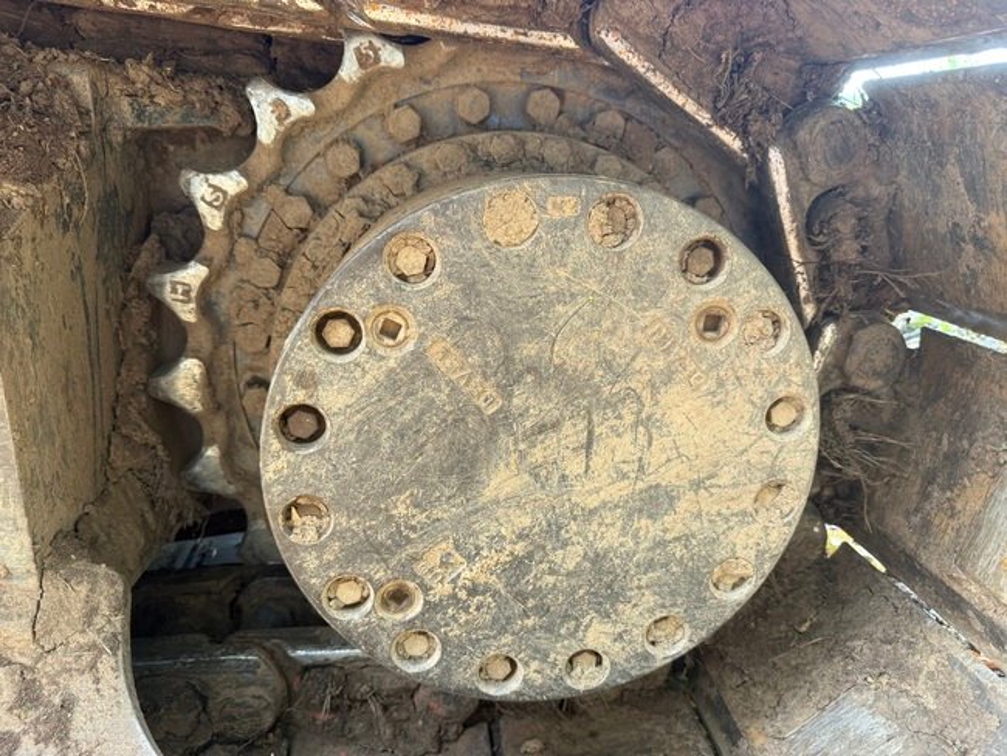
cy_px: 378
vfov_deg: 56.8
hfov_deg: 71.6
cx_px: 504
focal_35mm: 24
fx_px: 698
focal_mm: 6.76
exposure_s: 1/121
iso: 125
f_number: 1.78
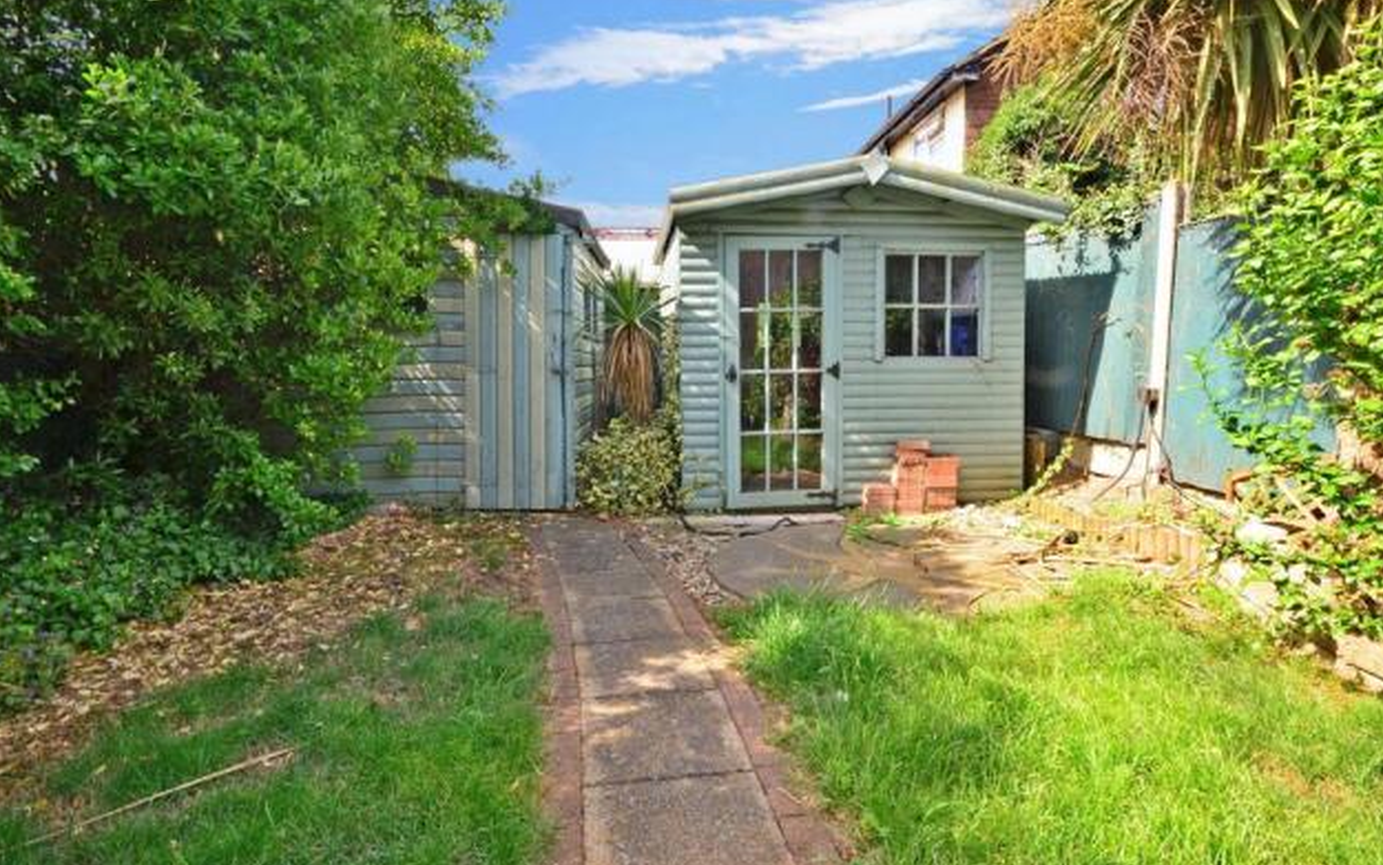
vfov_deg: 71.2
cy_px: 403
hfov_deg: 97.8
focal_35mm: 16
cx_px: 701
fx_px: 603
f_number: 20
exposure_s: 1/15
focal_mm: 10
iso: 400
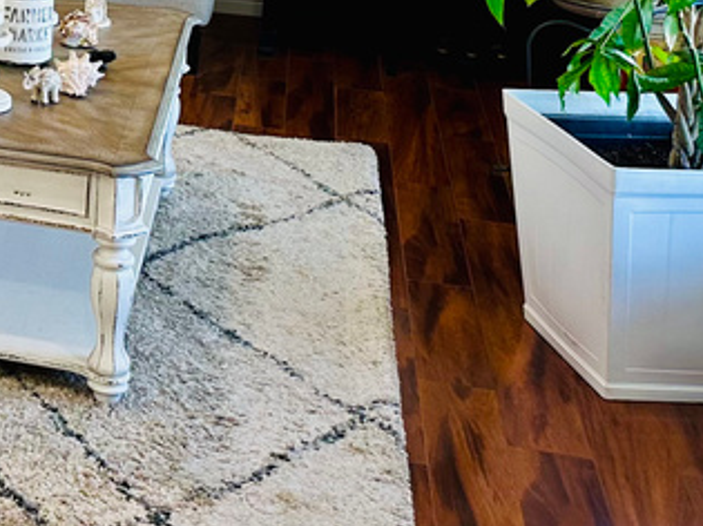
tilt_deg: -9.1
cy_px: -132
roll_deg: -1.6
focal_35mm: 78
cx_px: -241
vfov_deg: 17.8
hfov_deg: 22.1
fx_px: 1583
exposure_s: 1/120
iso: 125
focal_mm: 6.86
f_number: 1.78
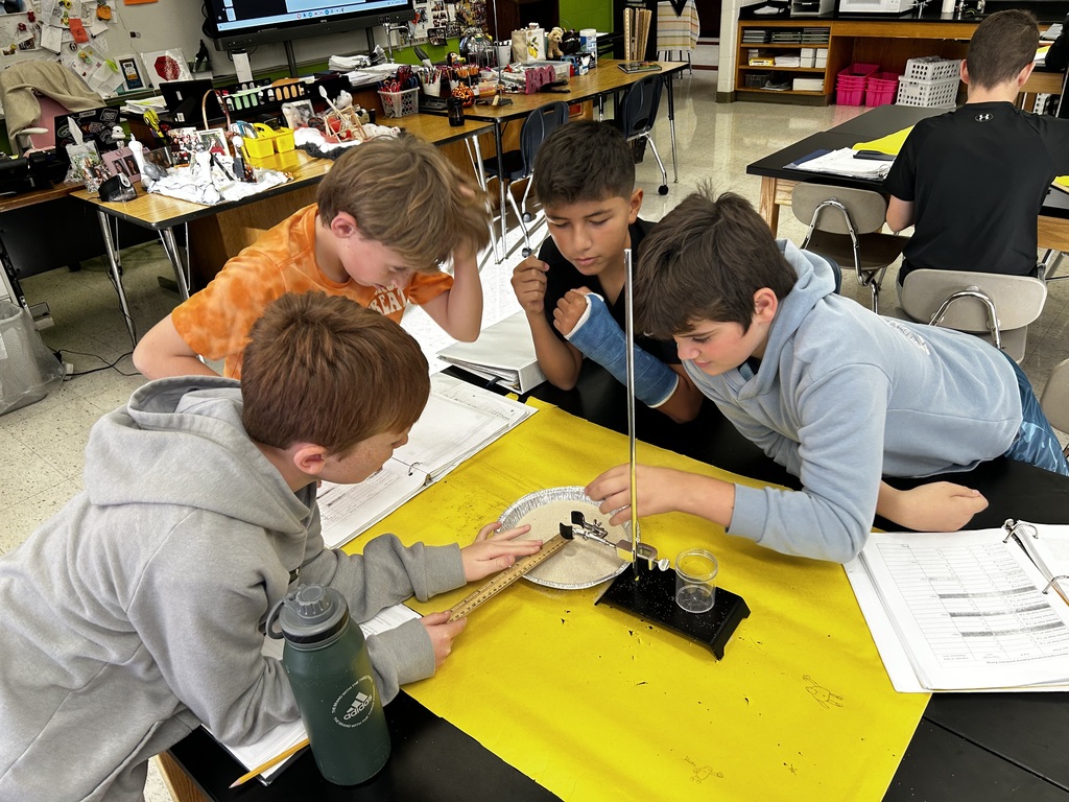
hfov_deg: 67.3
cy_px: 401
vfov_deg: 53.1
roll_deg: +4.5
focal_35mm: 26
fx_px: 803
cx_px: 534
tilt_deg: -31.0
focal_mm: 5.7
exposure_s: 1/60
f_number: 1.5
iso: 80
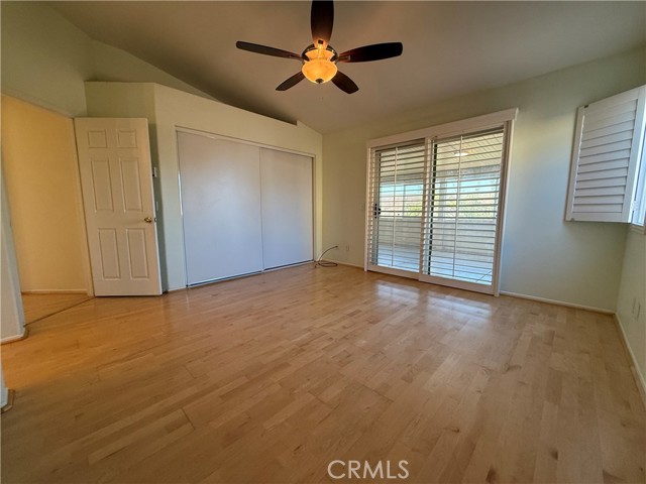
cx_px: 323
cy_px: 242
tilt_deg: -8.2
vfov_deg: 85.7
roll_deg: +0.3
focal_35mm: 14
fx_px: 261
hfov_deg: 102.1
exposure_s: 1/120
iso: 250
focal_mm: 2.22
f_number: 2.2
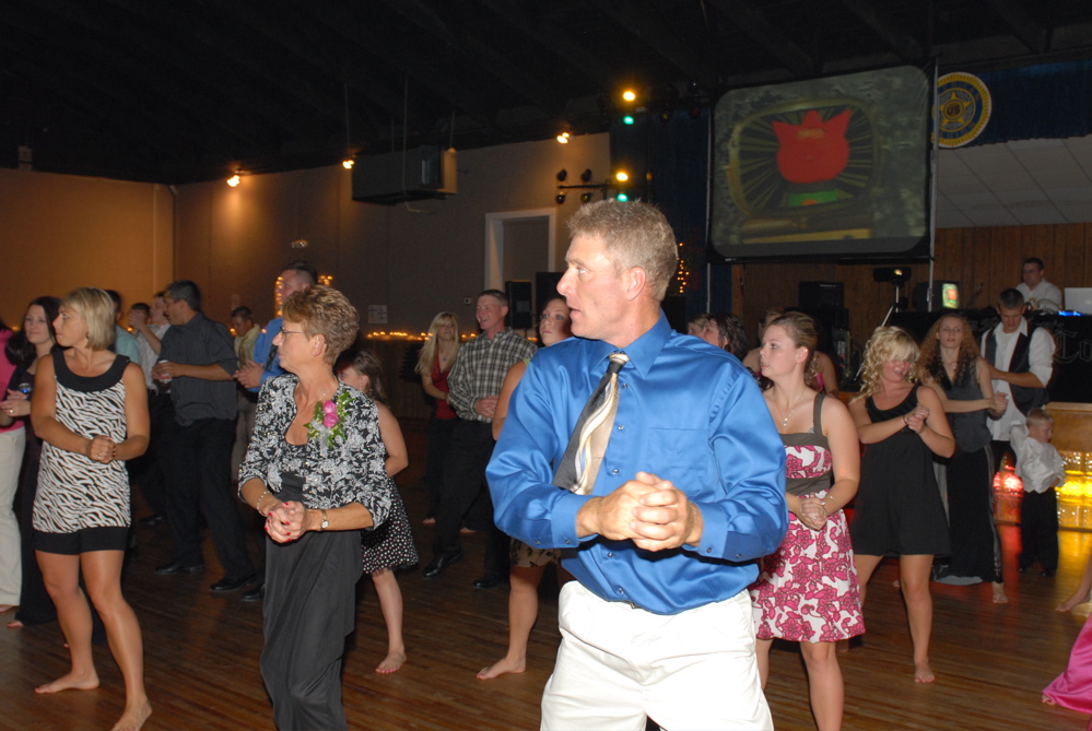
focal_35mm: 36
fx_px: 1093
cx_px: 546
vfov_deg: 37.0
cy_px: 366
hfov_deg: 53.1
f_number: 4.5
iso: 400
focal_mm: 24
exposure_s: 1/20
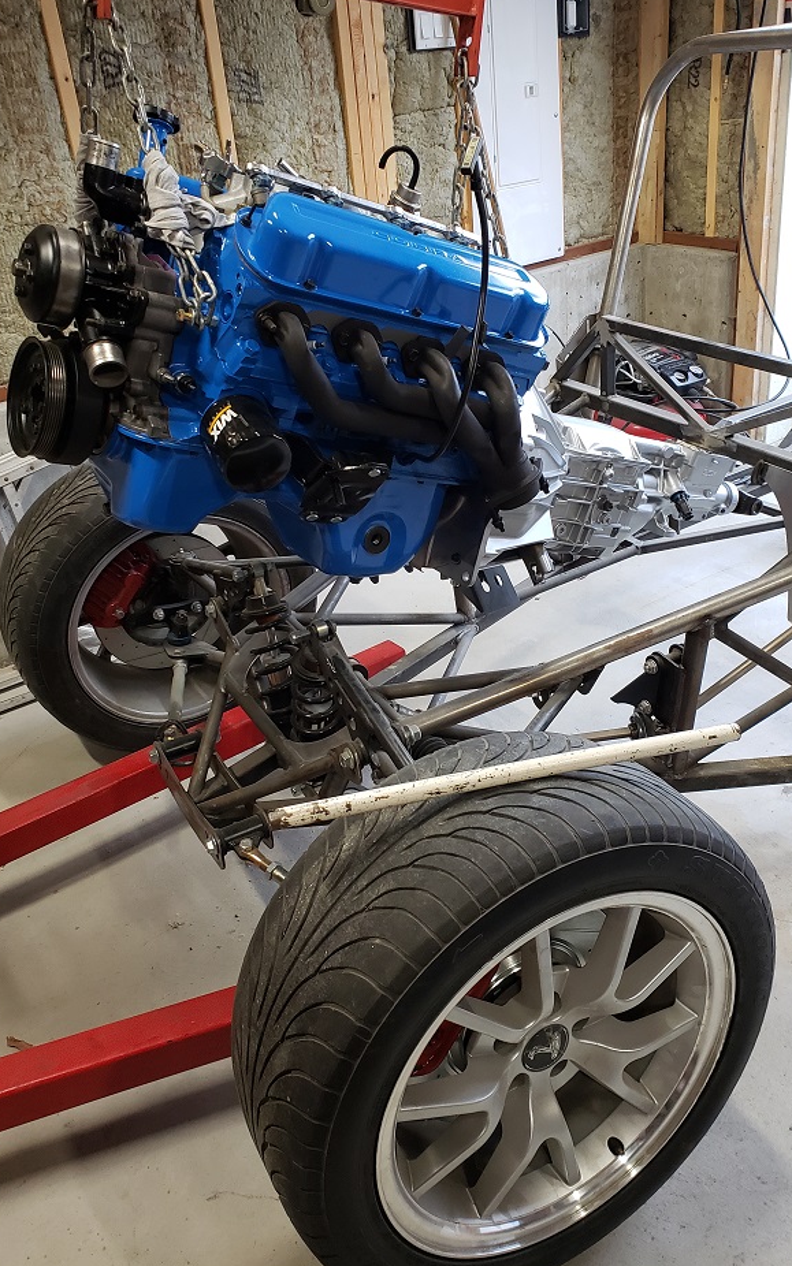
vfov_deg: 62.8
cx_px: 431
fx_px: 1036
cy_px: 592
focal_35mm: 30
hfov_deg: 41.8
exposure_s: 1/60
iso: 320
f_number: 2.4
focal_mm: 4.3
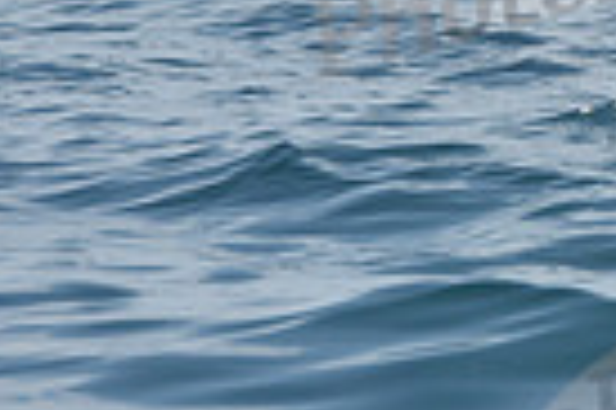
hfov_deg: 3.6
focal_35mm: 573
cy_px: -336
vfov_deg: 2.4
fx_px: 9793
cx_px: 1178
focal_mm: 135
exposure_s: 1/1250
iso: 250
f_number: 8
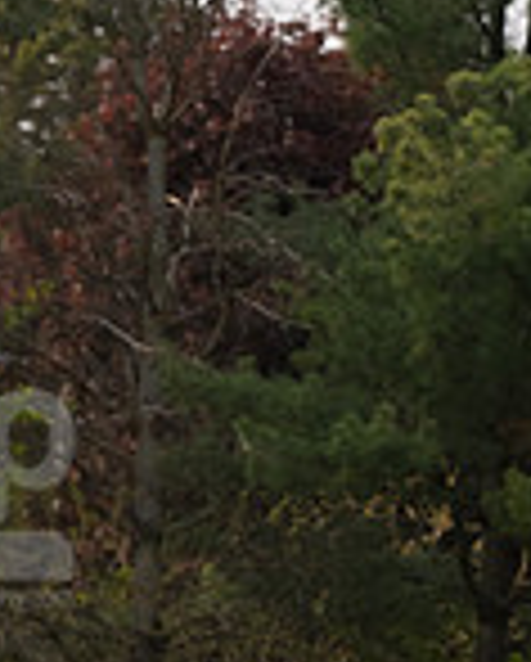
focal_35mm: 644
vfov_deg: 3.0
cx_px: 461
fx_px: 12625
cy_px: 964
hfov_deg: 2.4
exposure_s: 1/1600
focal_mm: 150
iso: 800
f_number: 5.6
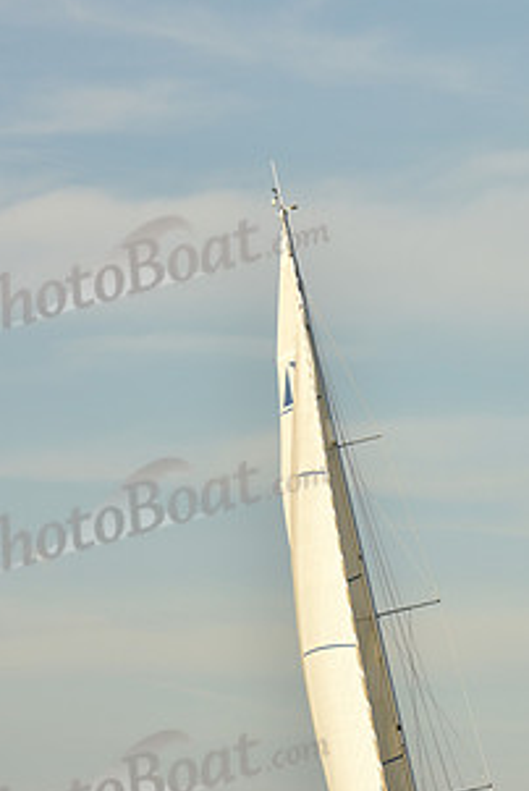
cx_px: 465
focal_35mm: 259
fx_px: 5695
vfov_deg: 7.9
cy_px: 613
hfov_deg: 5.3
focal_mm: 135
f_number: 6.3
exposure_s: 1/1000
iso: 250
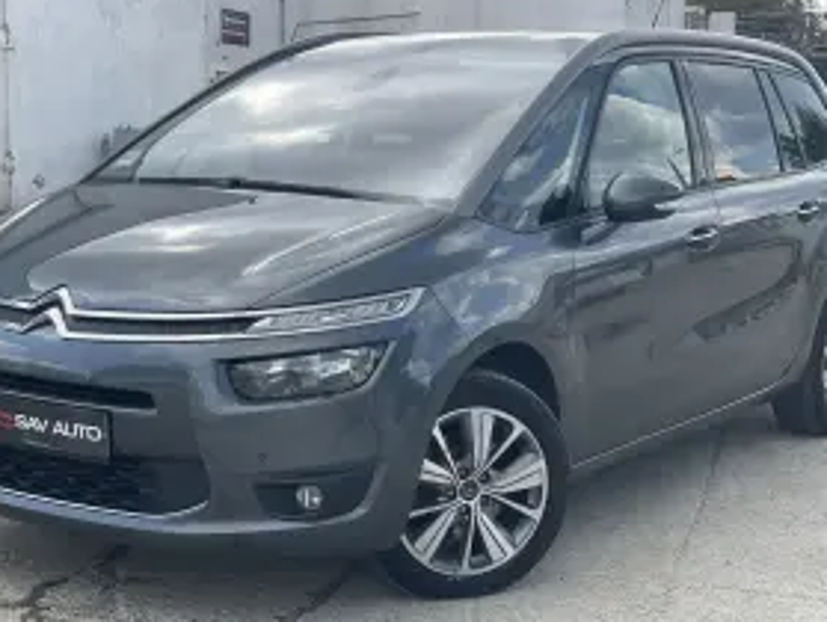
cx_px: 376
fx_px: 1603
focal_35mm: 67
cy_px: 296
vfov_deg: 22.0
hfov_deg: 28.9
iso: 32
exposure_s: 1/639
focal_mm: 6
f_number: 2
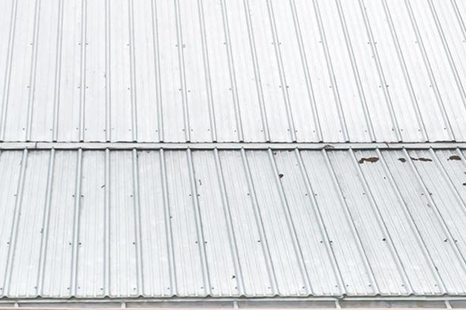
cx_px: 242
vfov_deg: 14.4
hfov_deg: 21.7
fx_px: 1216
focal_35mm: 94
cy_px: 256
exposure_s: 1/240
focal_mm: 10.26
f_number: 5
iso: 100
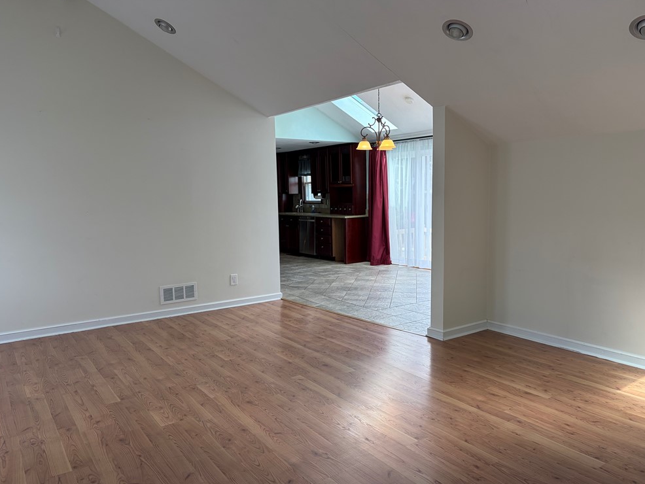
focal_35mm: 27
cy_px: 247
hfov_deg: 65.3
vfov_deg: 51.4
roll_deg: +1.0
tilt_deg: -5.4
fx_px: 503
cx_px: 330
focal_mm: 5.96
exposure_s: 1/200
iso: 100
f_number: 1.6
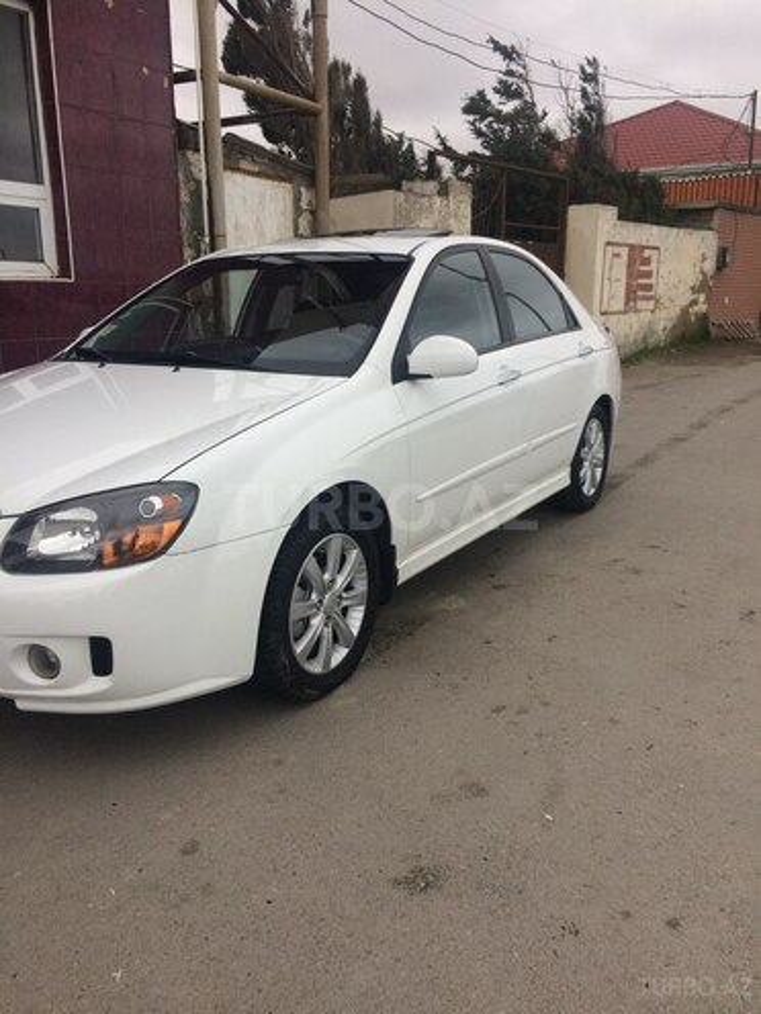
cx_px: 380
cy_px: 507
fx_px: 850
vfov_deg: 61.7
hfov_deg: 48.2
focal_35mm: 29
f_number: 2.2
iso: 32
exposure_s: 1/157
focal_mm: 4.15
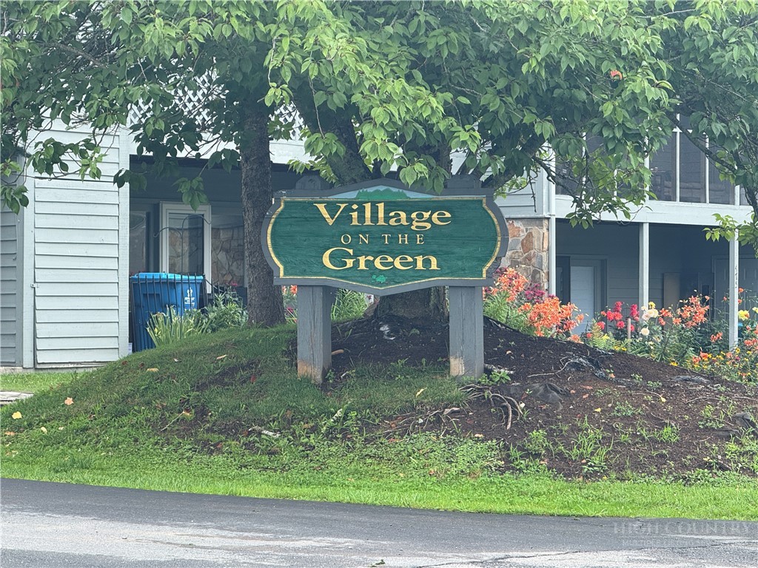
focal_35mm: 120
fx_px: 2628
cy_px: 284
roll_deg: -0.4
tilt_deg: +0.0
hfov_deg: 16.4
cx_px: 379
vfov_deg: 12.3
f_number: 2.8
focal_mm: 15.66
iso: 64
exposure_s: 1/99
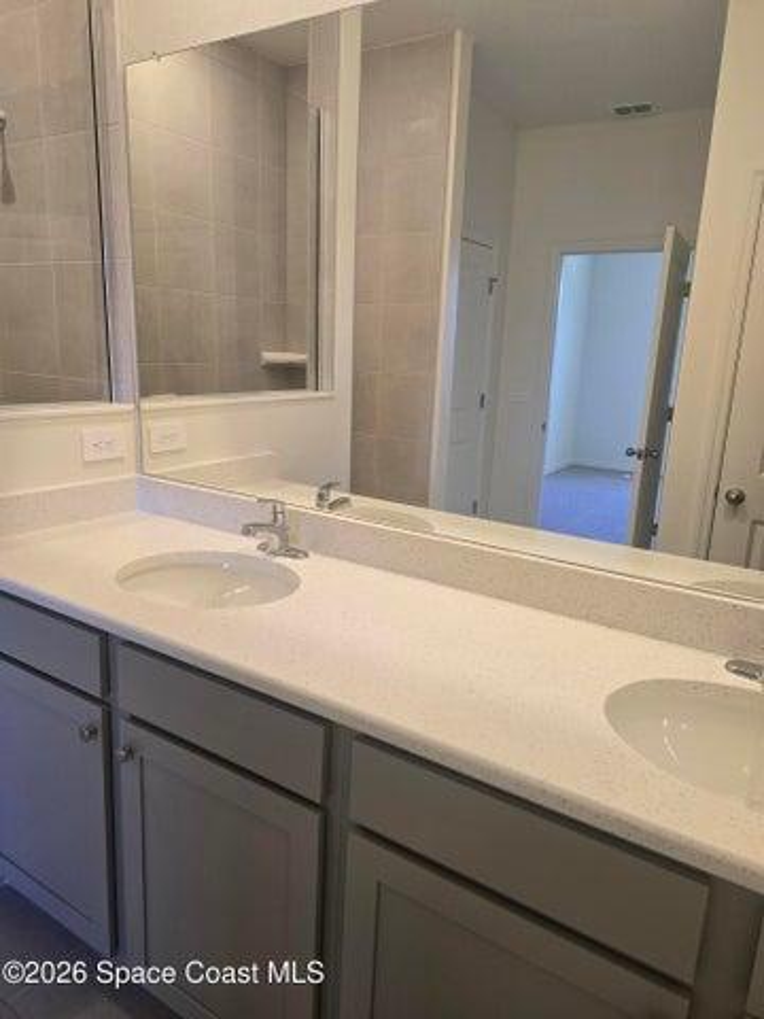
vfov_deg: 73.9
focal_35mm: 23
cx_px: 382
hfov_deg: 58.9
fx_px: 677
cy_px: 510
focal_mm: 6.3
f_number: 1.7
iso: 160
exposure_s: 1/120
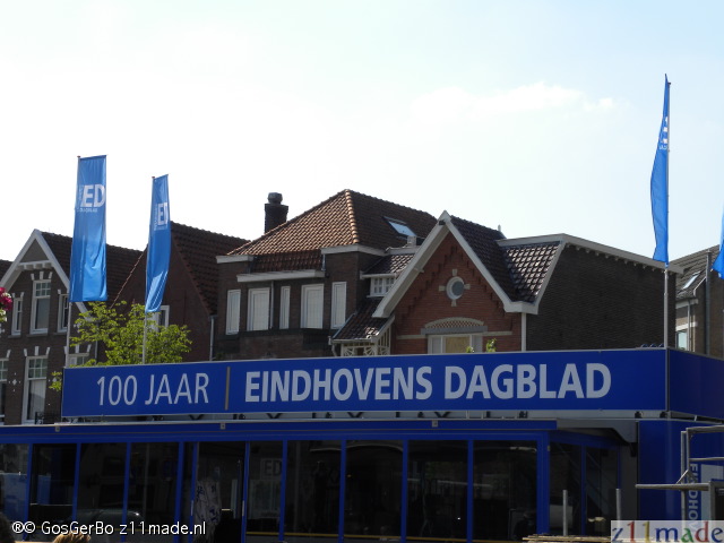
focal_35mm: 85
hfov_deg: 23.0
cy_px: 272
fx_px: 1778
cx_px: 362
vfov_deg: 17.4
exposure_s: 1/278
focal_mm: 15.1
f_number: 6.3
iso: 64
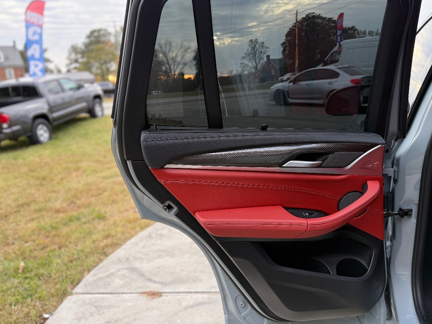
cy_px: 156
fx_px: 350
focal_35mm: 28
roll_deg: +4.1
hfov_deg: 63.4
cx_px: 225
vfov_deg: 49.8
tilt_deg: -10.0
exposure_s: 1/137
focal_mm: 6.76
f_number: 1.78
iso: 100
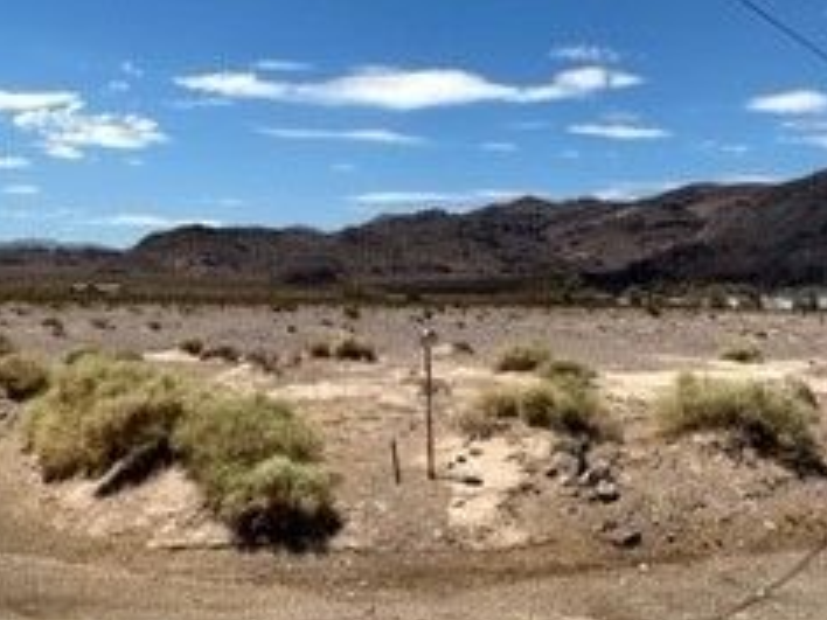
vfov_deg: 37.4
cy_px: 221
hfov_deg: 48.6
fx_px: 908
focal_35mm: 38
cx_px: 326
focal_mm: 2.22
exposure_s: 1/3509
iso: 50
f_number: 2.2
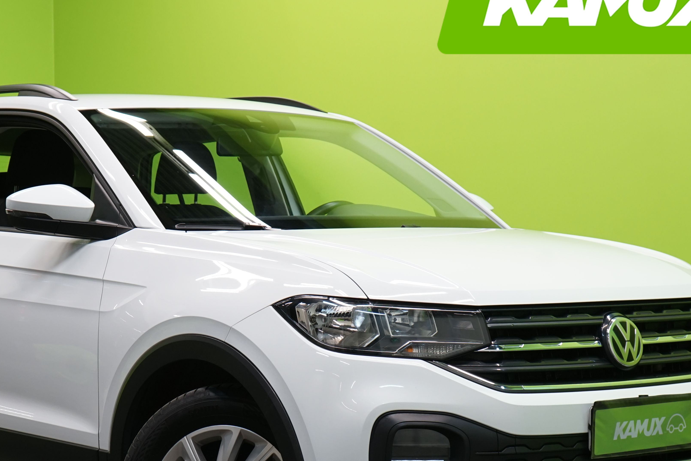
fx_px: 1747
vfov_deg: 15.0
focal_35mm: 91
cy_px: 331
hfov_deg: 22.3
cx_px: 276
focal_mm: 49
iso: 500
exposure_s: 1/50
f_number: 5.6
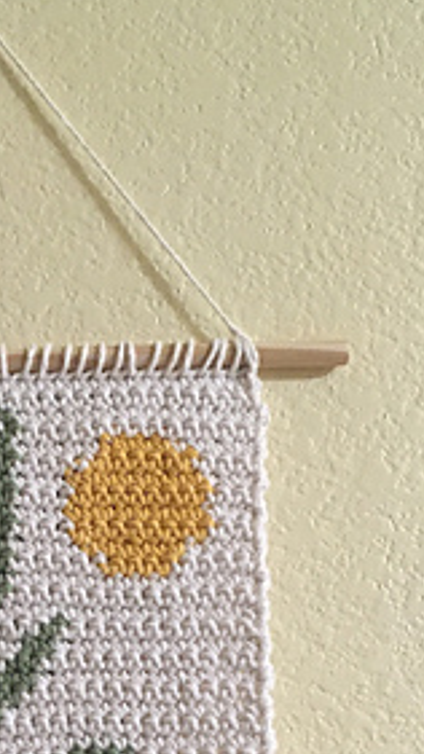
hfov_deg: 16.3
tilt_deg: +3.0
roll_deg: +0.0
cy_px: 716
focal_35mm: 72
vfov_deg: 28.0
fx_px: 1440
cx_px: -46
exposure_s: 1/24
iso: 200
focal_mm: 4.15
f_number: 2.2
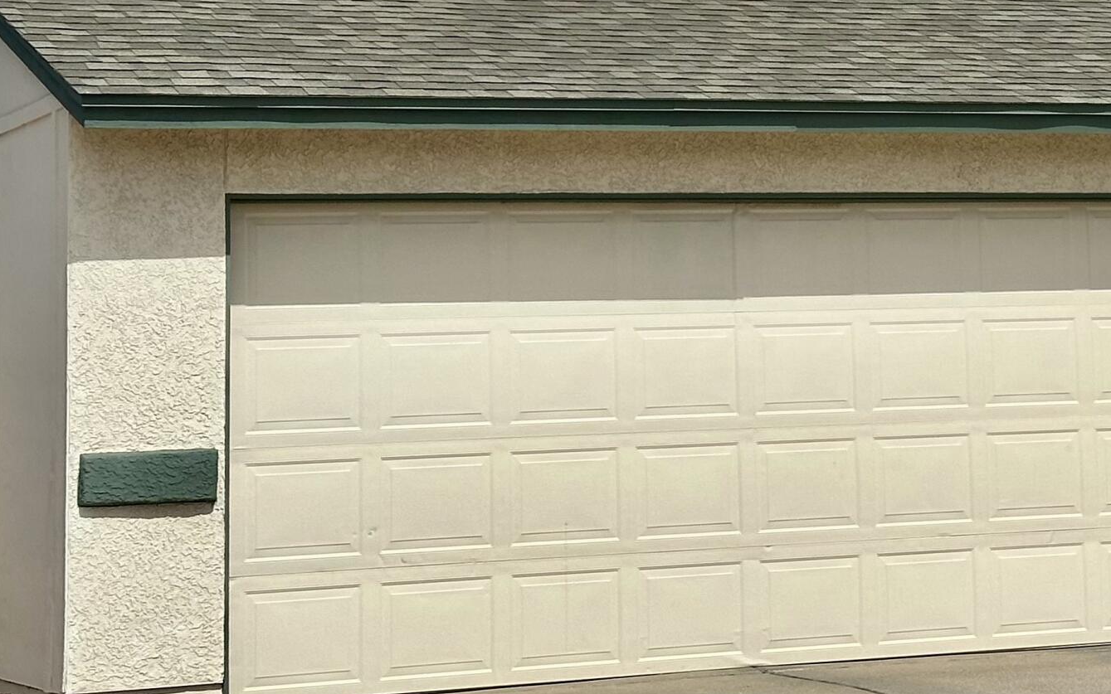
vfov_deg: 11.3
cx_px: 976
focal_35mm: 114
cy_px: -40
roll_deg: +2.6
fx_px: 3452
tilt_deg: +8.2
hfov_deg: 18.0
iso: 64
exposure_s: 1/7092
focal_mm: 6.86
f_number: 1.78
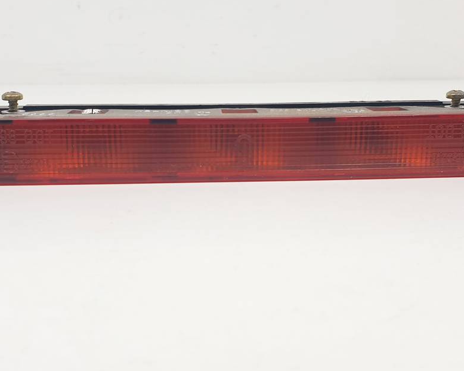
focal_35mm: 47
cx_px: 228
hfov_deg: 39.5
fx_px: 645
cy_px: 170
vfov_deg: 32.1
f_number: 2.4
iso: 50
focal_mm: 4.3
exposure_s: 1/295
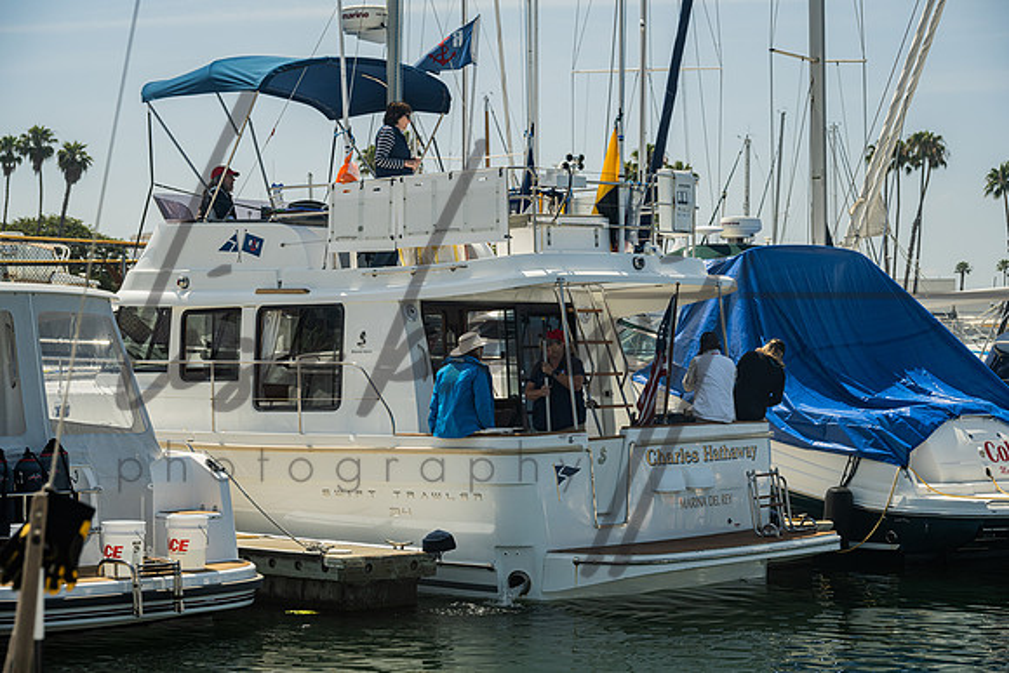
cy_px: 336
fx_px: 2159
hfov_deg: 26.3
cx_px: 504
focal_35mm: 77
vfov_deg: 17.7
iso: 250
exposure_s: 1/500
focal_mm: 77
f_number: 6.3
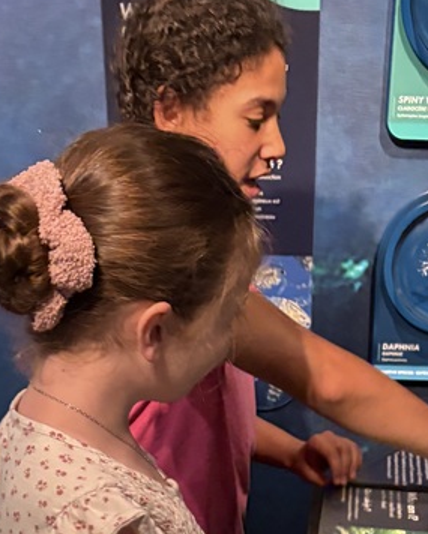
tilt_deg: -30.7
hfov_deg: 20.9
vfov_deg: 23.6
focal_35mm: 73
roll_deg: -1.3
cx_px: 269
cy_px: 656
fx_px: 1155
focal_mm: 5.96
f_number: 1.6
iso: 500
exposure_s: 1/30
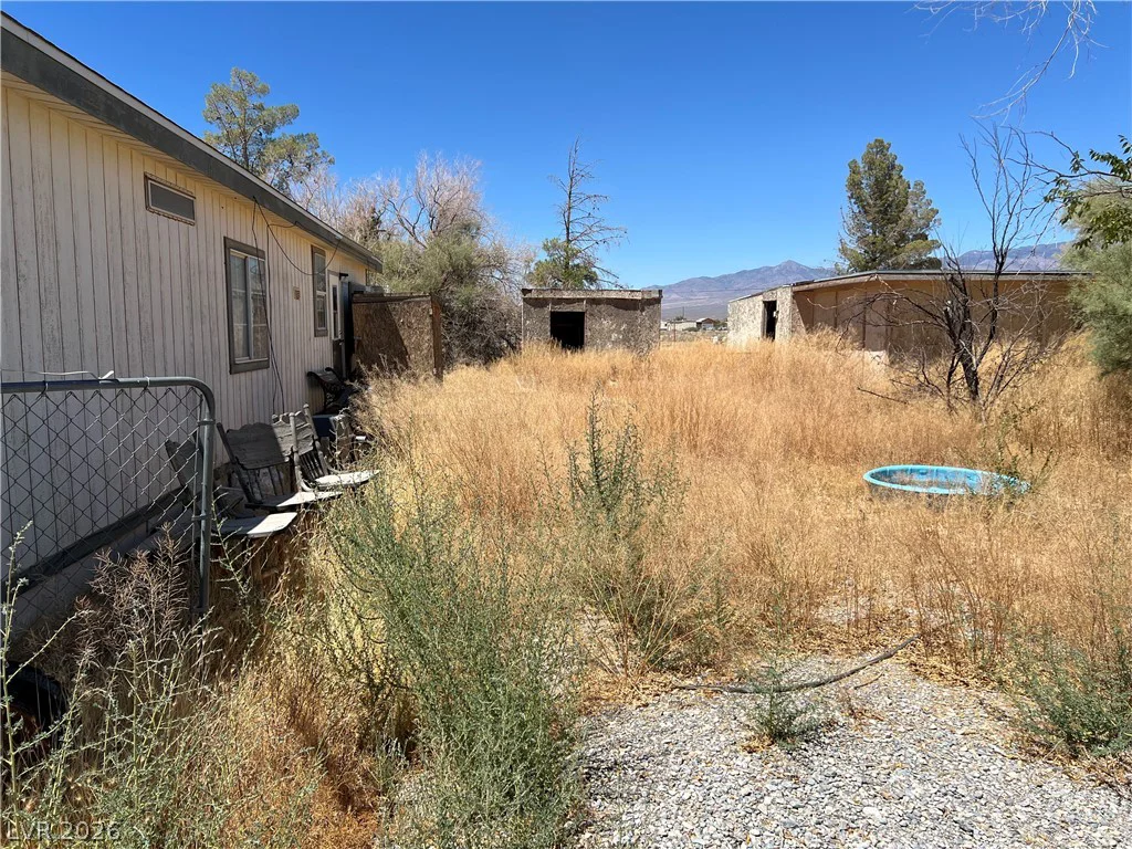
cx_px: 566
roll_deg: -0.3
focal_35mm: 26
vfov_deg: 53.1
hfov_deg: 67.3
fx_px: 850
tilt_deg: -5.8
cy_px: 424
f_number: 1.5
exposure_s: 1/5076
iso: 50
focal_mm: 5.7
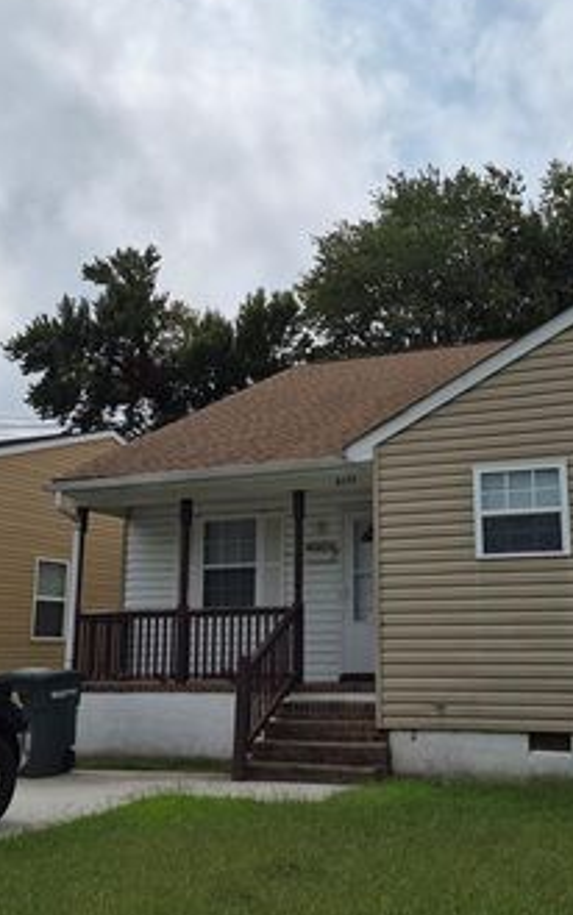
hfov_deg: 34.2
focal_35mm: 37
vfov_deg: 52.7
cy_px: 480
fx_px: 923
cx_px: 370
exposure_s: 1/7696
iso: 40
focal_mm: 5.4
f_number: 1.8
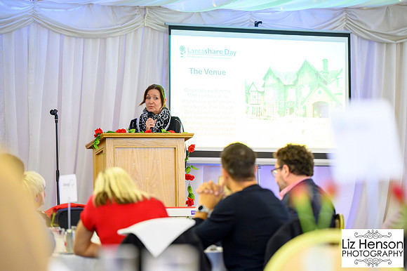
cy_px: 136
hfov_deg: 15.2
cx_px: 204
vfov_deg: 10.1
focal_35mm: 135
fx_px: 1525
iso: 12800
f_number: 2.8
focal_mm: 135
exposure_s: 1/200
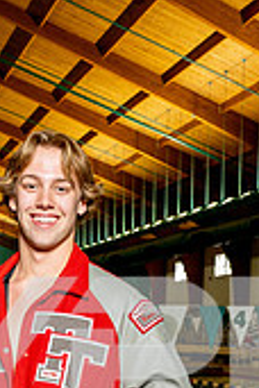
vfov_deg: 24.7
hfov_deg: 19.0
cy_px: 508
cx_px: 50
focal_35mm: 71
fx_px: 766
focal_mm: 27
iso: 1600
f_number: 5.6
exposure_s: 1/250
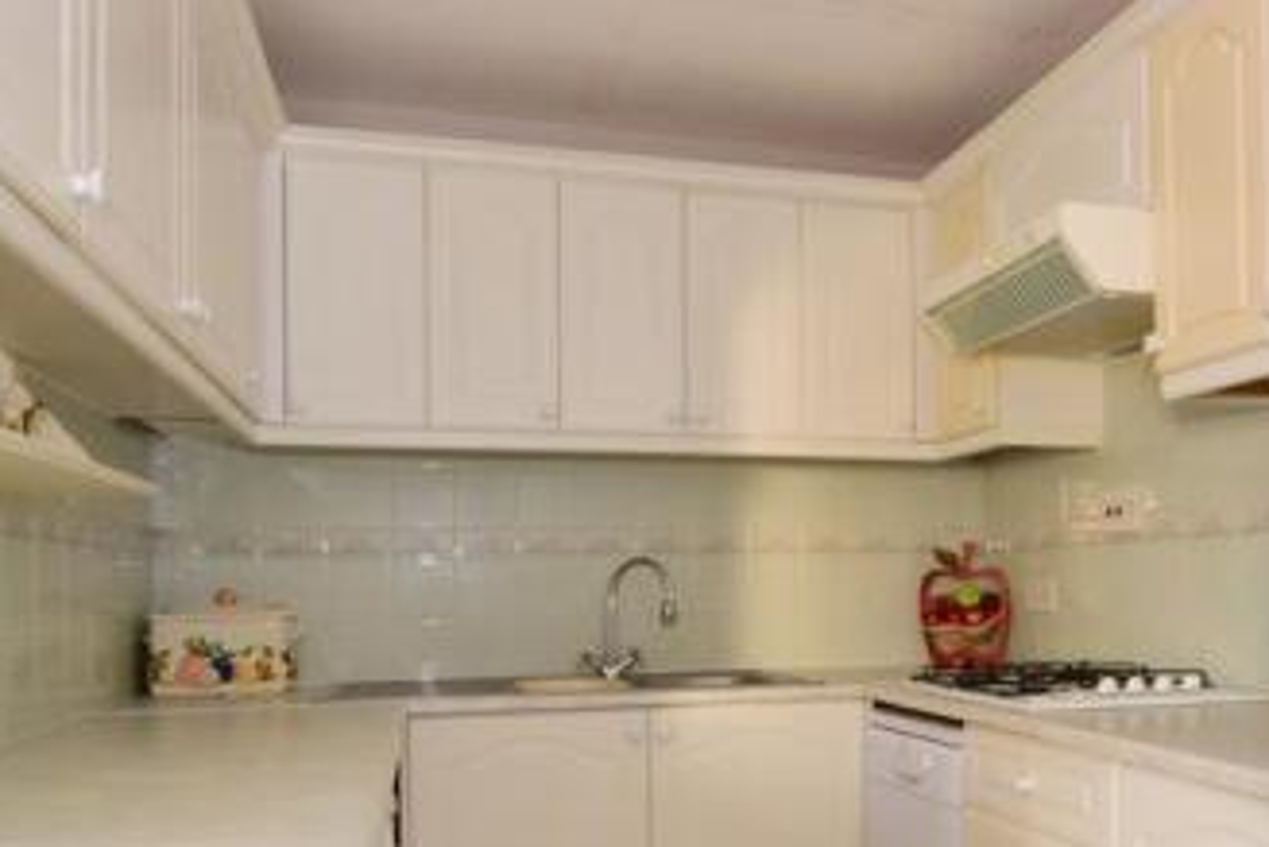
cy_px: 594
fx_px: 1058
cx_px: 762
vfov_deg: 42.8
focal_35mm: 30
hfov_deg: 61.4
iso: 400
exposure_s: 4.9
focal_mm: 10
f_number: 20
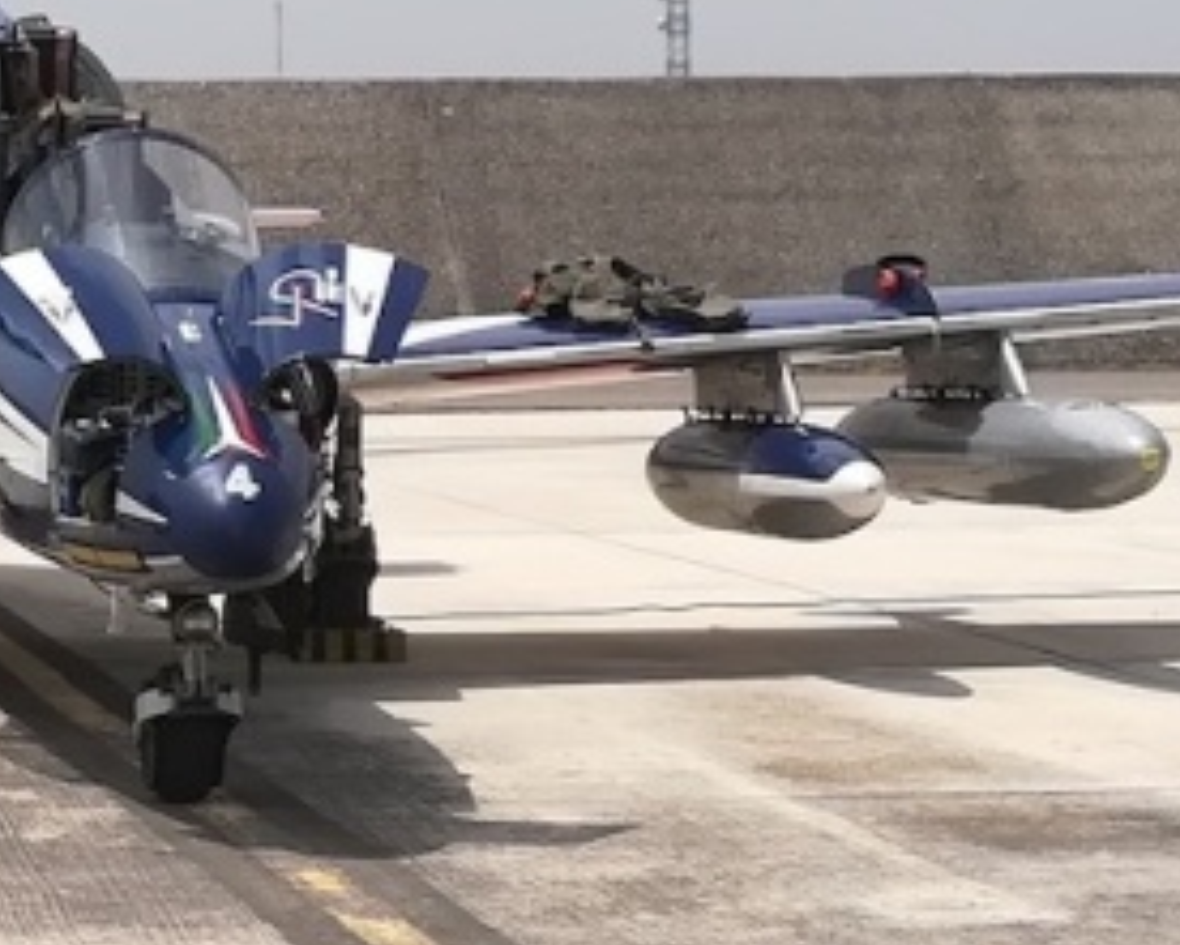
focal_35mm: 133
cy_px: 316
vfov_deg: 11.6
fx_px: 4646
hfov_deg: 14.2
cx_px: -47
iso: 50
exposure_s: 1/1724
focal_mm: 3.83
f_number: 2.2
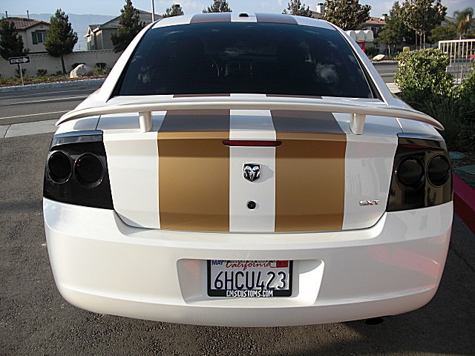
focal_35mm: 36
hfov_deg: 51.4
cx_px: 238
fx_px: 494
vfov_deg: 39.7
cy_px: 178
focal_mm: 6.3
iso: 50
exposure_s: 1/640
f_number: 2.8
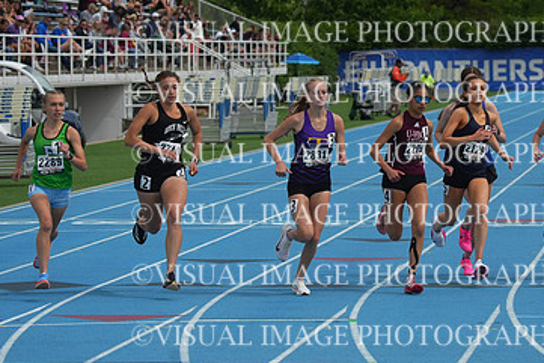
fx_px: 3280
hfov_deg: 9.5
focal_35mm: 217
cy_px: 123
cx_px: 350
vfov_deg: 6.3
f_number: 5.6
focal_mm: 135
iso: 500
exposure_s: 1/5000
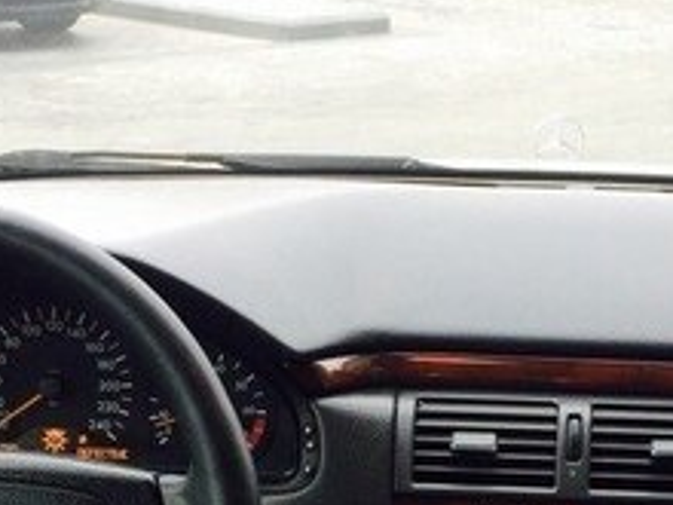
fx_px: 1691
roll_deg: -2.6
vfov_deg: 16.2
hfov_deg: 22.4
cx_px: 450
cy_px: 638
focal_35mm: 87
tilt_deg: -25.3
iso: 64
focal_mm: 4.15
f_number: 2.2
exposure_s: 1/100
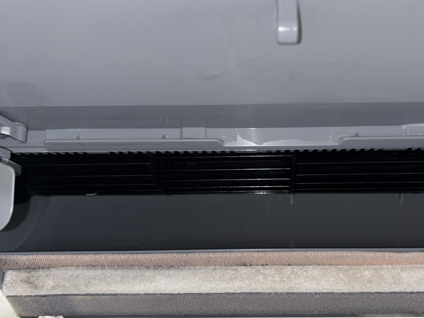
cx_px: 249
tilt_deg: +49.5
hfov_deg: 51.1
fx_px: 441
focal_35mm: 36
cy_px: 172
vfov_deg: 39.6
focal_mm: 5.96
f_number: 1.6
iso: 32
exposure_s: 1/34
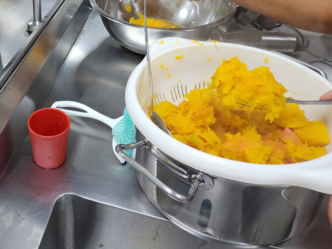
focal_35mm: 41
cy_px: 38
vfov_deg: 33.7
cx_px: 64
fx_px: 393
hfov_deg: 43.5
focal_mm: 6.4
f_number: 1.8
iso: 320
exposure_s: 1/100
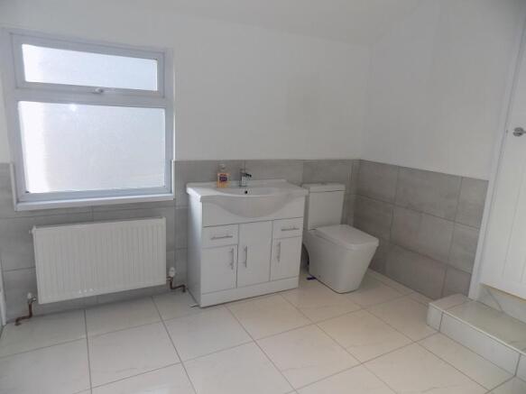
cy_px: 197
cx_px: 263
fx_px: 349
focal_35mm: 23
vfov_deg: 58.9
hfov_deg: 73.9
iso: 140
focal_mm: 4
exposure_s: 1/30
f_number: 3.1
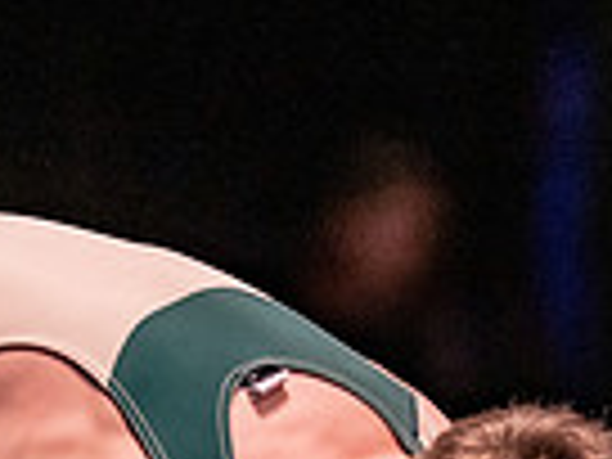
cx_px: 293
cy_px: 877
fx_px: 11350
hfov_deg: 3.1
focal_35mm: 642
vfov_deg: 2.3
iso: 2000
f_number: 1.8
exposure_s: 1/800
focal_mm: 135
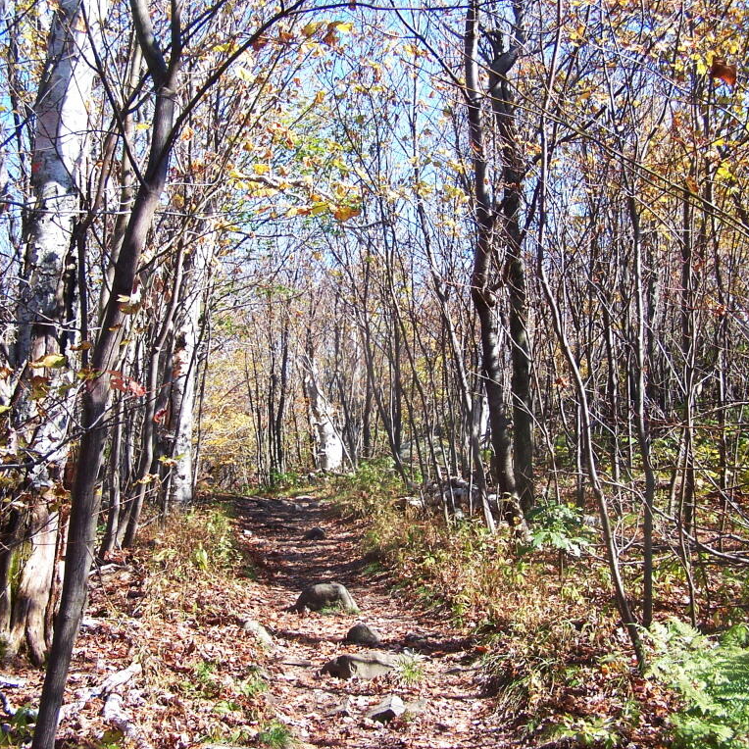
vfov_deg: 37.6
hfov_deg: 37.6
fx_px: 1102
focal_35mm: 45
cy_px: 374
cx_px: 369
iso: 80
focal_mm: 6.3
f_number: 2.8
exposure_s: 1/320
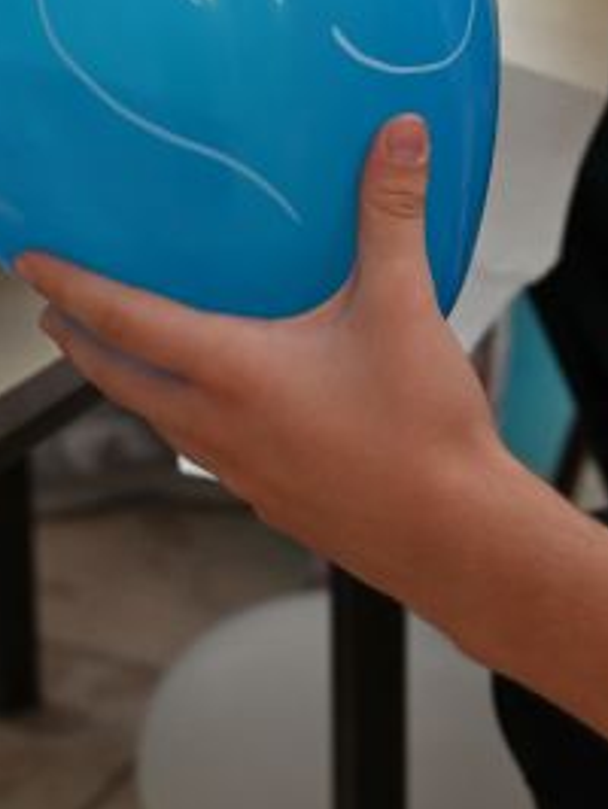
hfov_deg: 10.4
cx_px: 196
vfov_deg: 13.6
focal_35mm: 143
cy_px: 24
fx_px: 3344
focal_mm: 66
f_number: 6
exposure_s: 1/60
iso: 1600
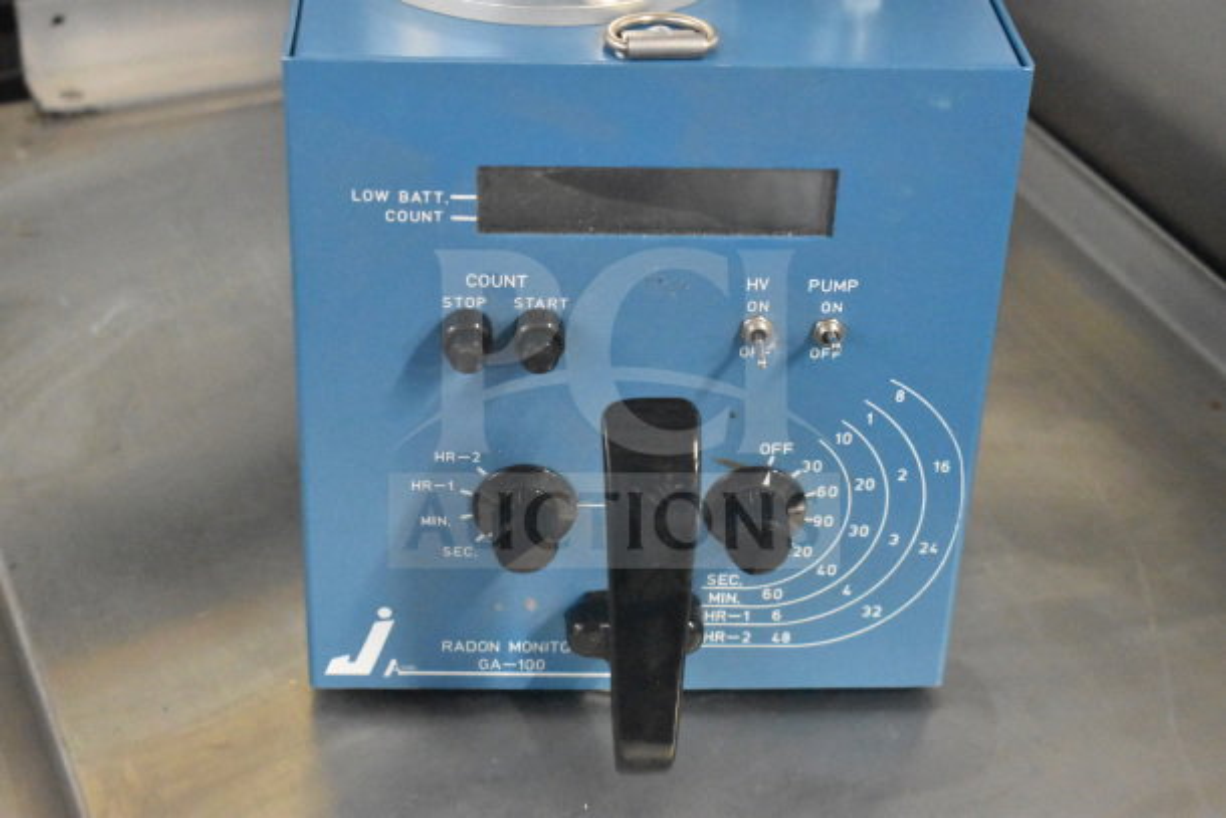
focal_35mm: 68
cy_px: 409
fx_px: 2299
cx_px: 613
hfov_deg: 29.9
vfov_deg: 20.2
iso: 14400
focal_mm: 45
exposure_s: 1/80
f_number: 5
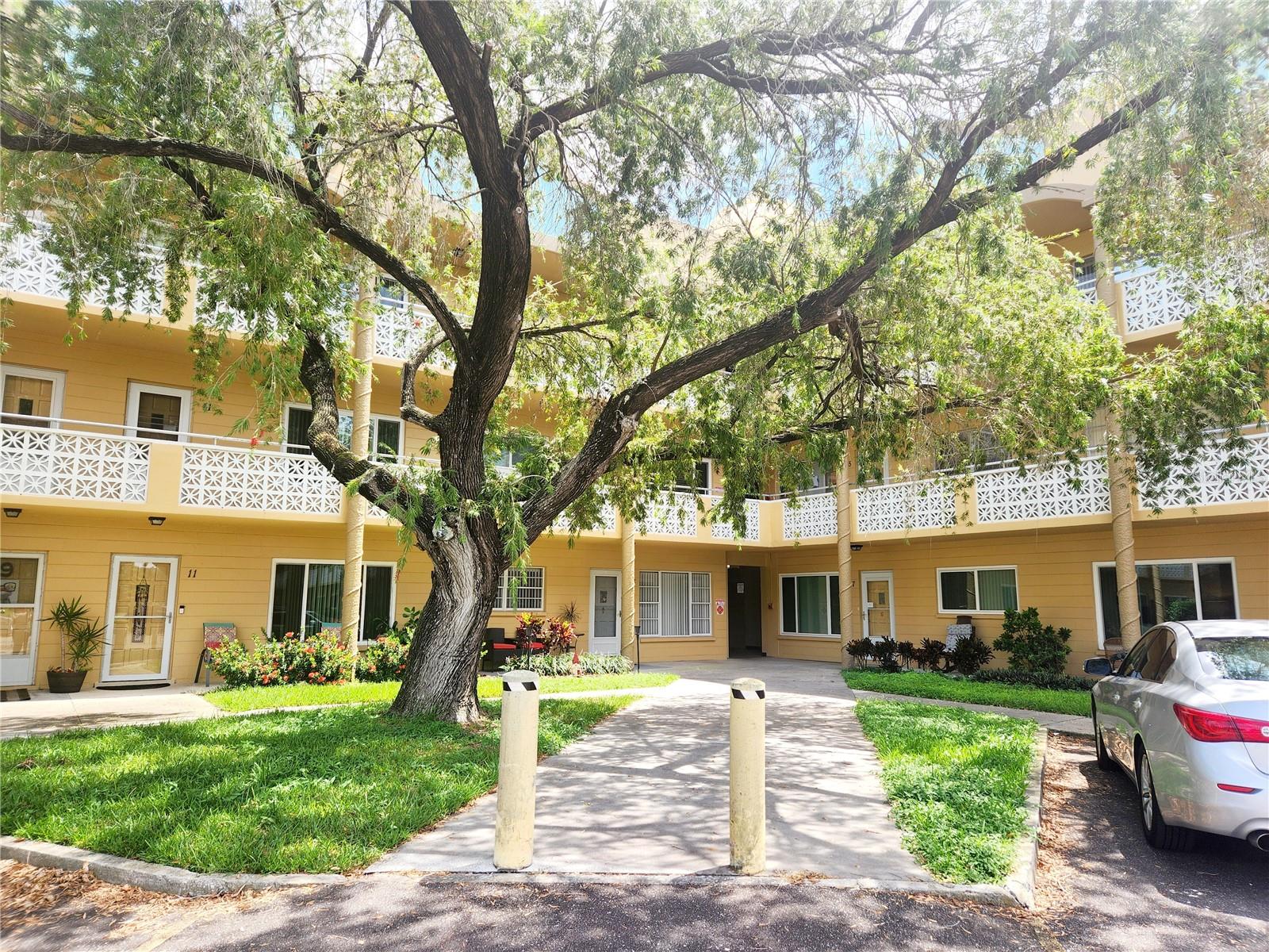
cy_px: 476
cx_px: 634
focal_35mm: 23
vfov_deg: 58.9
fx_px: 843
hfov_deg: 73.9
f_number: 1.8
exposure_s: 1/500
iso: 20
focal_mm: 5.4
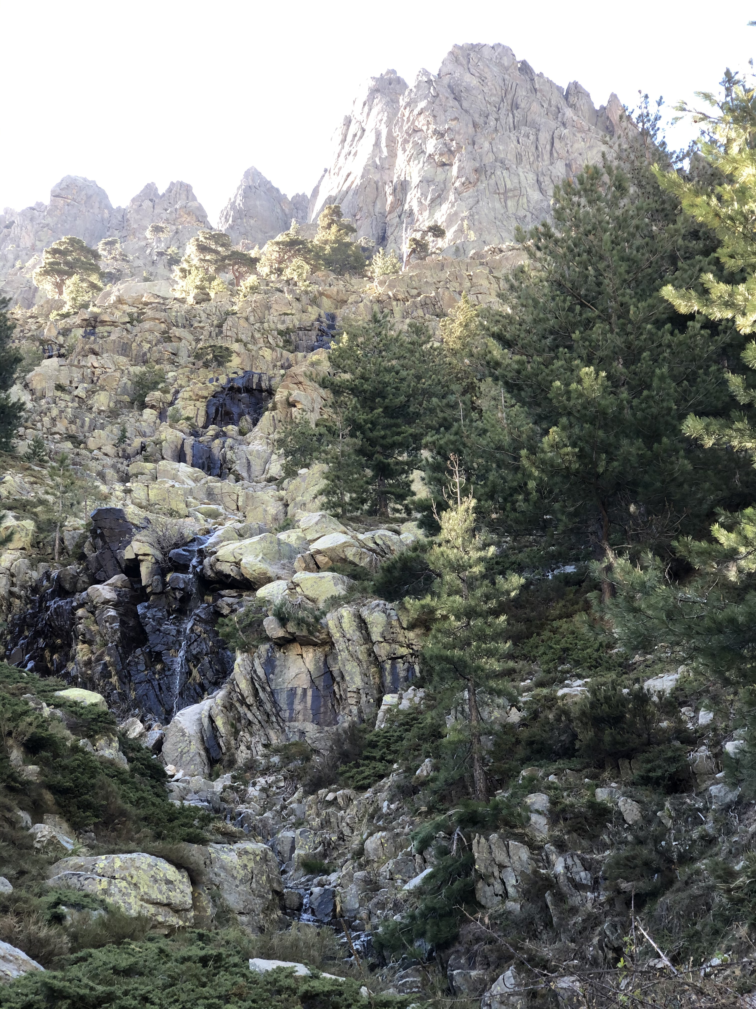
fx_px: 1514
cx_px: 378
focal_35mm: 52
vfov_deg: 36.8
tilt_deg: +28.8
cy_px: 504
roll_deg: +2.1
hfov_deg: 28.0
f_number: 2.4
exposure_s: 1/60
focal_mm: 6
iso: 20
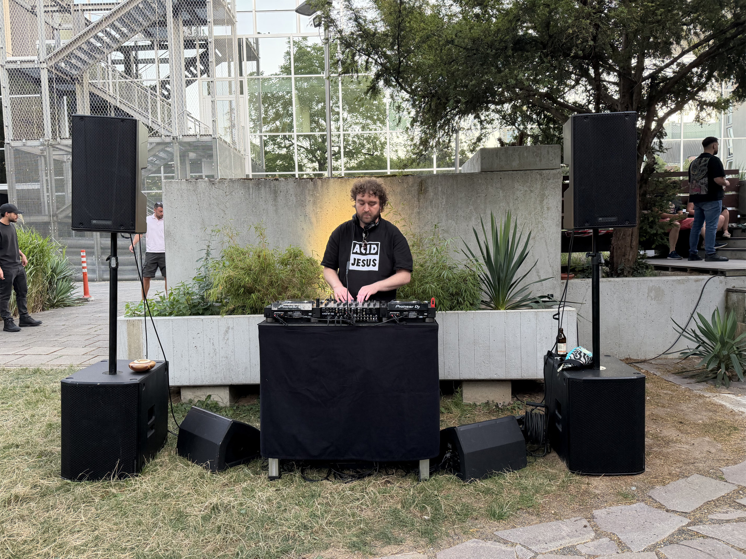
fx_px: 517
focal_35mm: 24
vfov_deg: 56.8
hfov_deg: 71.6
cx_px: 373
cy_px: 280
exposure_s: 1/84
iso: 200
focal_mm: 6.8
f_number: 1.8
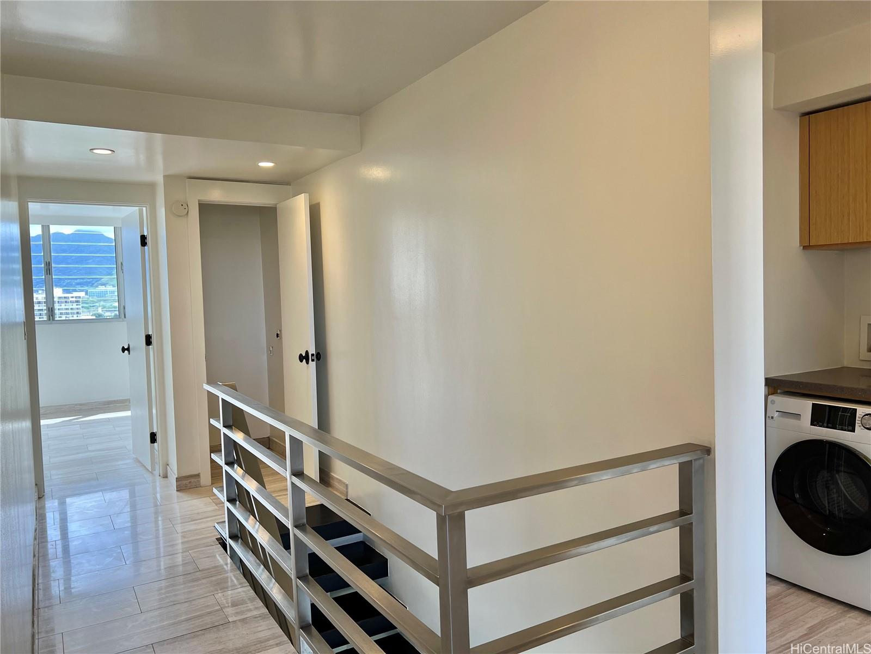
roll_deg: +2.4
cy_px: 327
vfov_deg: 53.1
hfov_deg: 67.3
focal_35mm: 26
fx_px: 654
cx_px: 436
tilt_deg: -2.1
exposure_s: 1/162
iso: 64
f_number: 1.5
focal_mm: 5.7
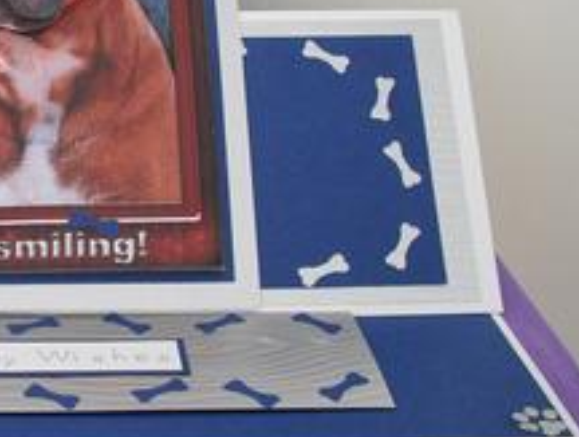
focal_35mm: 79
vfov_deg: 18.7
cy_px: 137
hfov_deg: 23.6
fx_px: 1324
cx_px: -8
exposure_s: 1/60
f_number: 2.8
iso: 200
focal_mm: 6.2
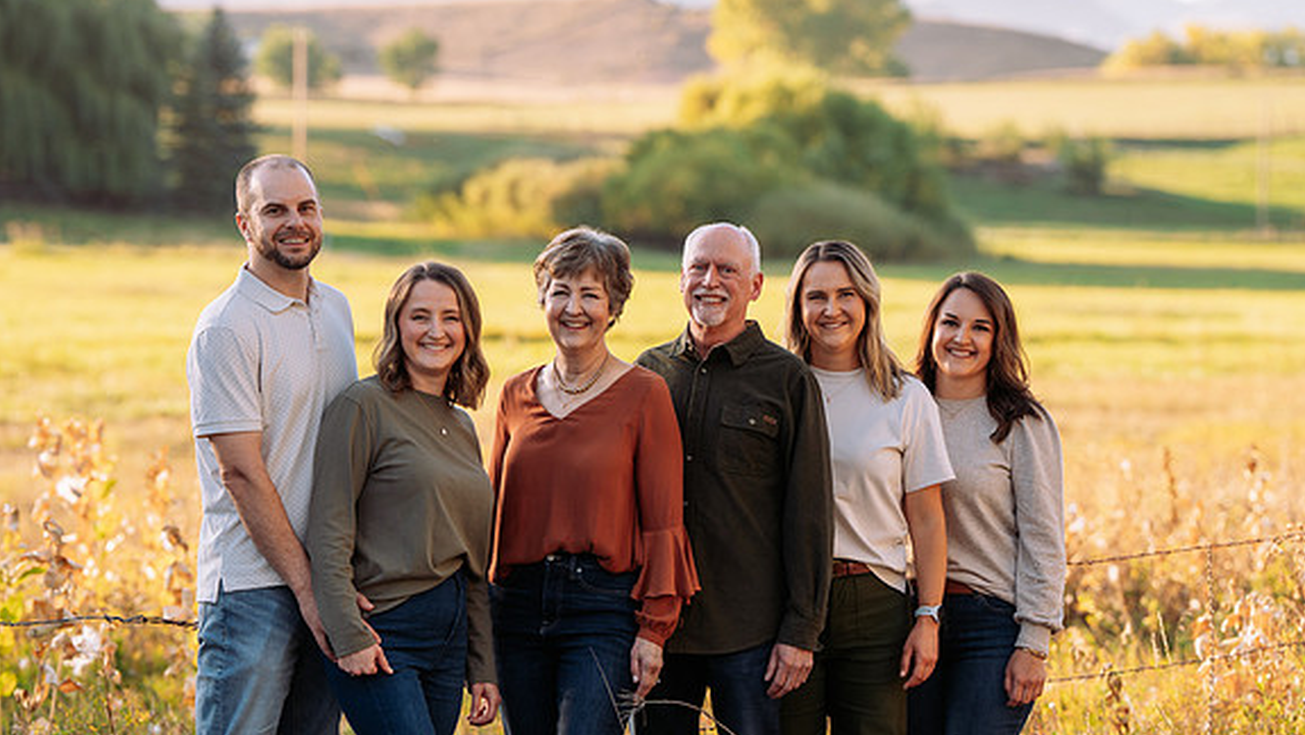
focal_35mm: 164
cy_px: 394
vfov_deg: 7.4
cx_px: 656
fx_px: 5677
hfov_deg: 13.1
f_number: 4
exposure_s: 1/160
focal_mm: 138
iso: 125
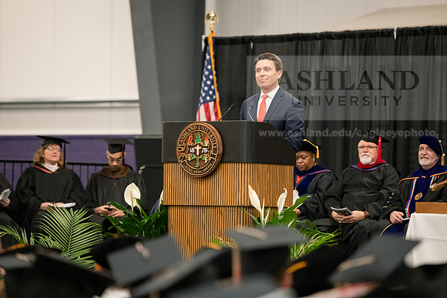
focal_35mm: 170
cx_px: 224
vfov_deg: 8.1
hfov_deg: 12.1
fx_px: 2111
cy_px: 149
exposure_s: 1/200
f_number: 3.2
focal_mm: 170
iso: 3200
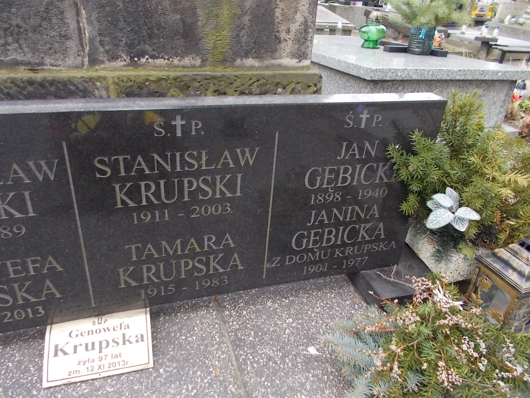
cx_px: 265
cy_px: 199
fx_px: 398
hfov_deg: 67.3
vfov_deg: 53.1
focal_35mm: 26
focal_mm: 4.6
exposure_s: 1/100
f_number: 3.2
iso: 80
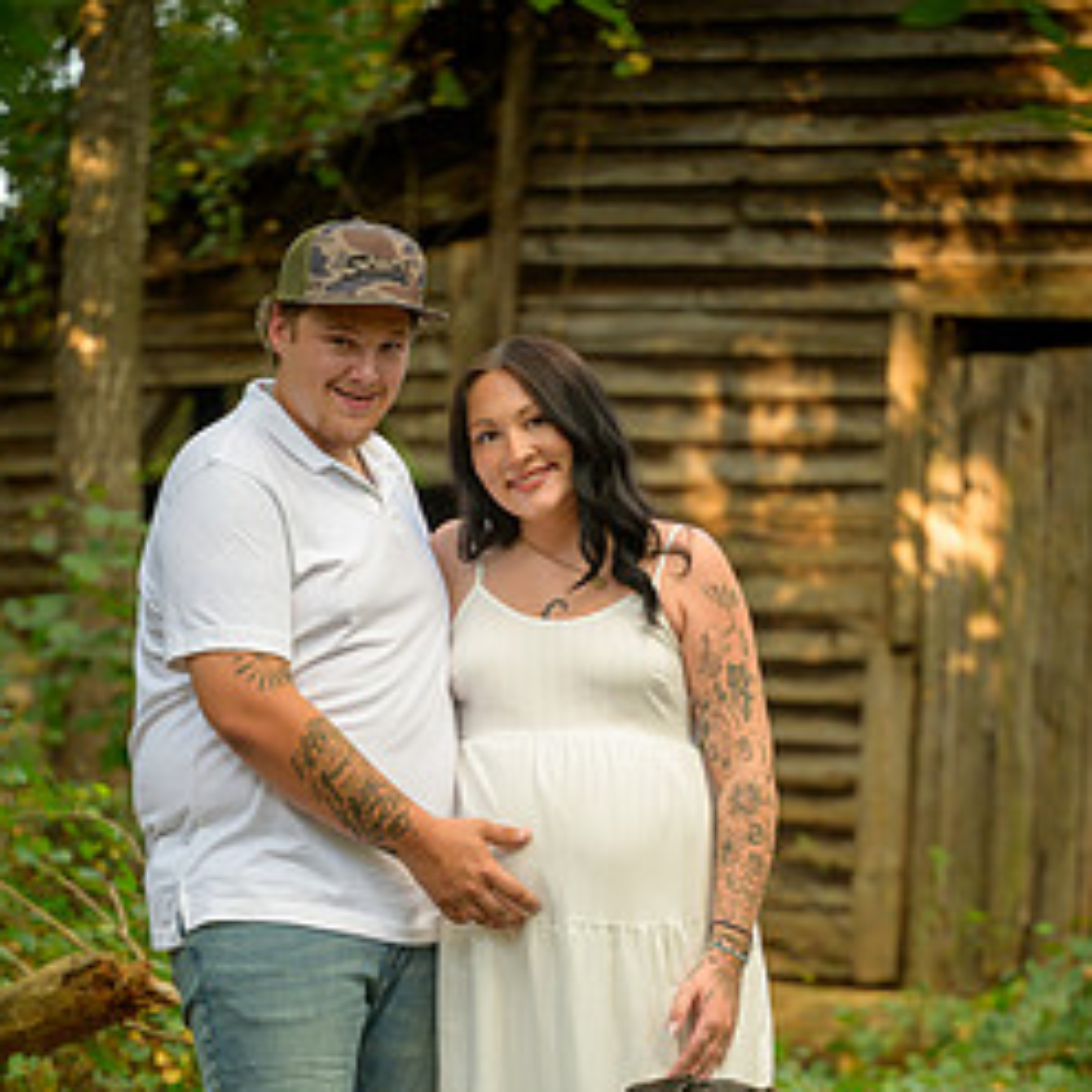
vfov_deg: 10.7
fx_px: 5782
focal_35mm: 162
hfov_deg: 10.8
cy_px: 951
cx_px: 528
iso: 1100
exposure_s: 1/125
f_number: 3.3
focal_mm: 105
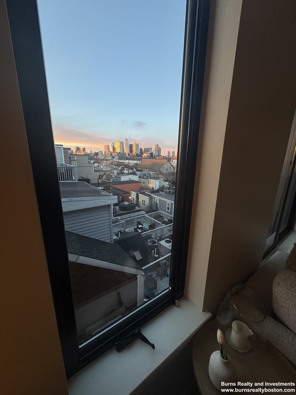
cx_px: 148
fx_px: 160
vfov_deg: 102.1
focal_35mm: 14
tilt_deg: -14.4
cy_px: 198
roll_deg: -0.3
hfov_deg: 85.7
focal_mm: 2.22
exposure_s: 1/120
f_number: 2.2
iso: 64
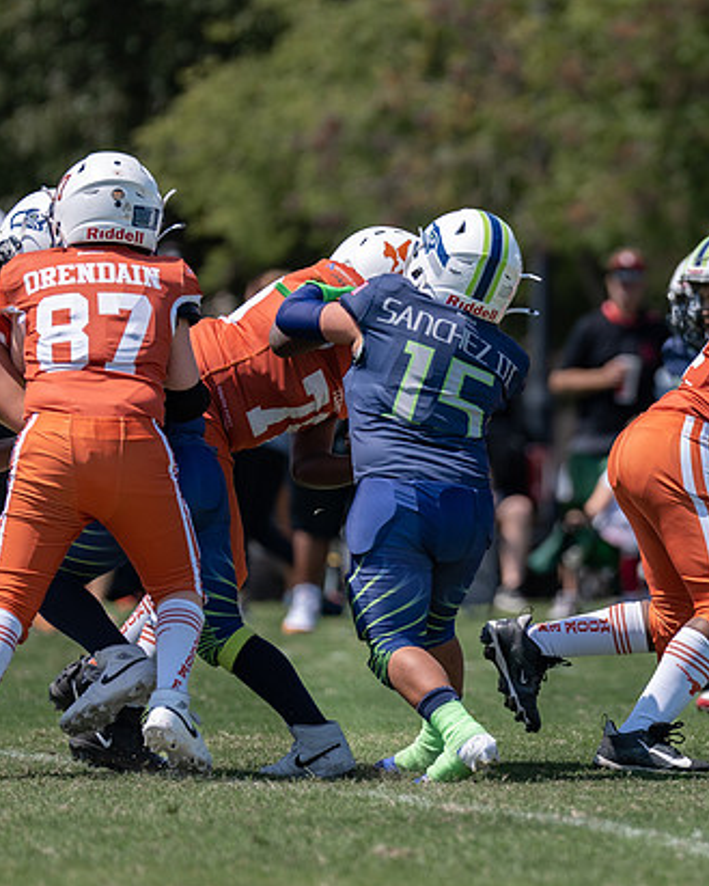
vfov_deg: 4.2
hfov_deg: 3.4
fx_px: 12009
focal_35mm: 458
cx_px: 659
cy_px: 446
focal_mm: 200
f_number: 2.8
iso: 100
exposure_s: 1/2000
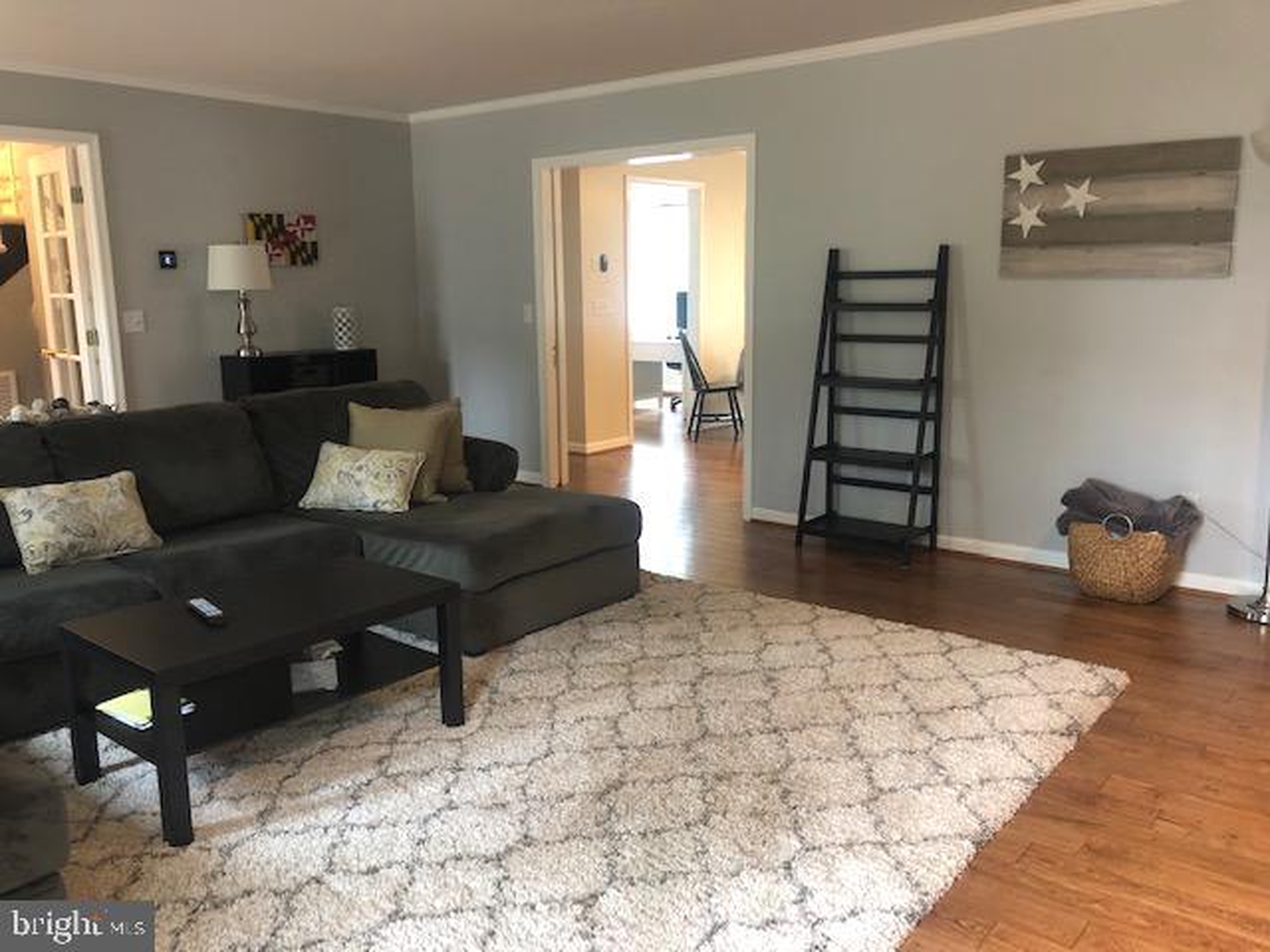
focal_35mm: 28
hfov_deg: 63.4
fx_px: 1027
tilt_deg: -10.4
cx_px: 635
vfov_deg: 49.7
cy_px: 476
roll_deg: +0.4
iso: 100
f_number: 1.8
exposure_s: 1/9
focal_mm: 3.99
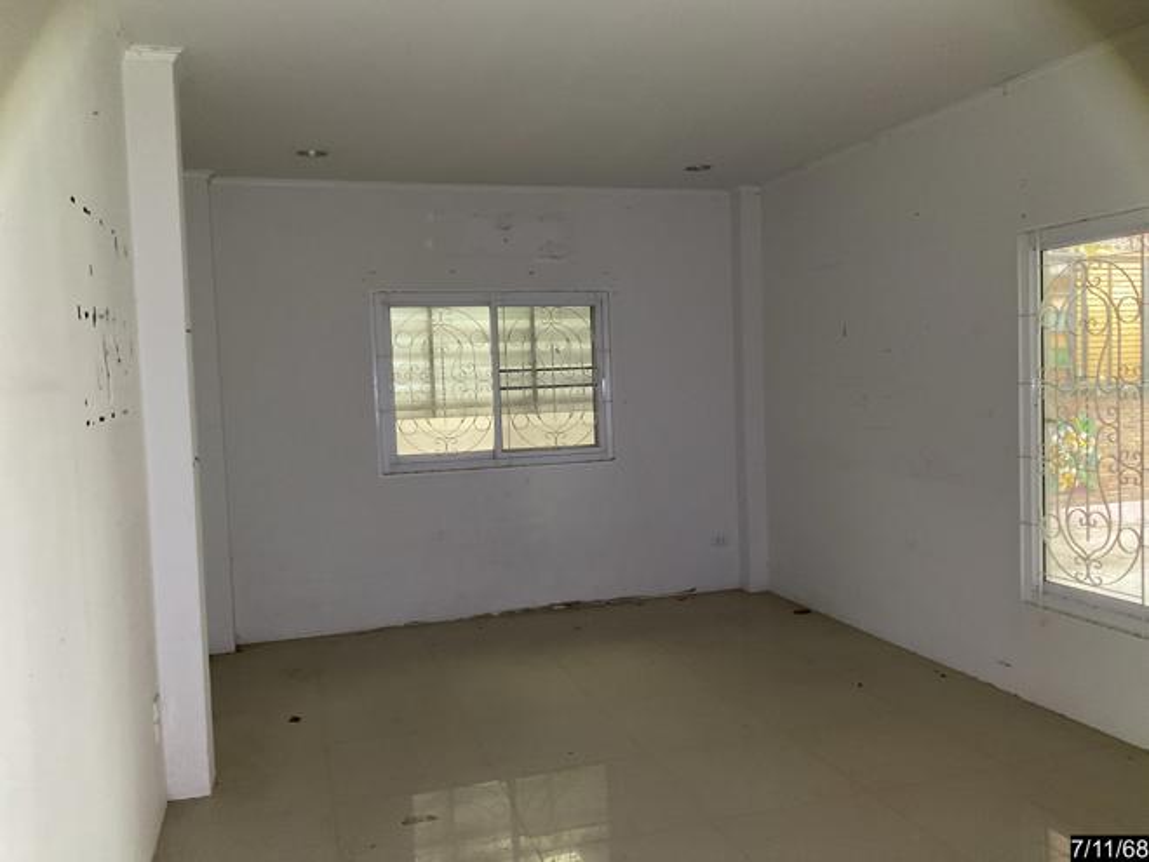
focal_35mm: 29
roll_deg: +2.2
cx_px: 574
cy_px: 431
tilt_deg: -2.9
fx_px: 963
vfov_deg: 48.2
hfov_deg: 61.7
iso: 250
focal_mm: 3
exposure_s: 1/25
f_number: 1.8
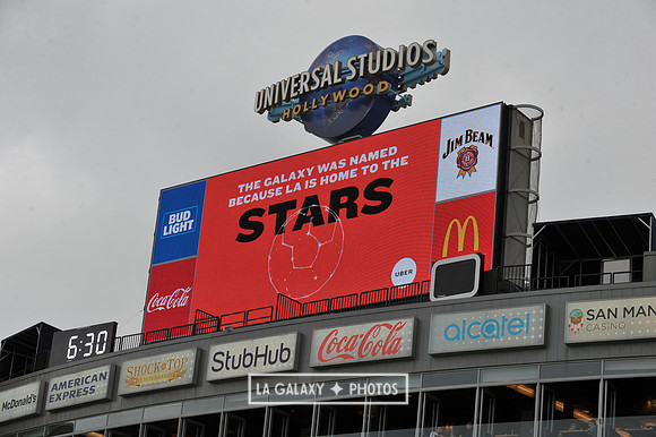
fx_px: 1730
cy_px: 218
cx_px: 328
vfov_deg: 14.4
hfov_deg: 21.5
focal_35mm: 95
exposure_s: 1/200
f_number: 9
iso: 400
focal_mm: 95
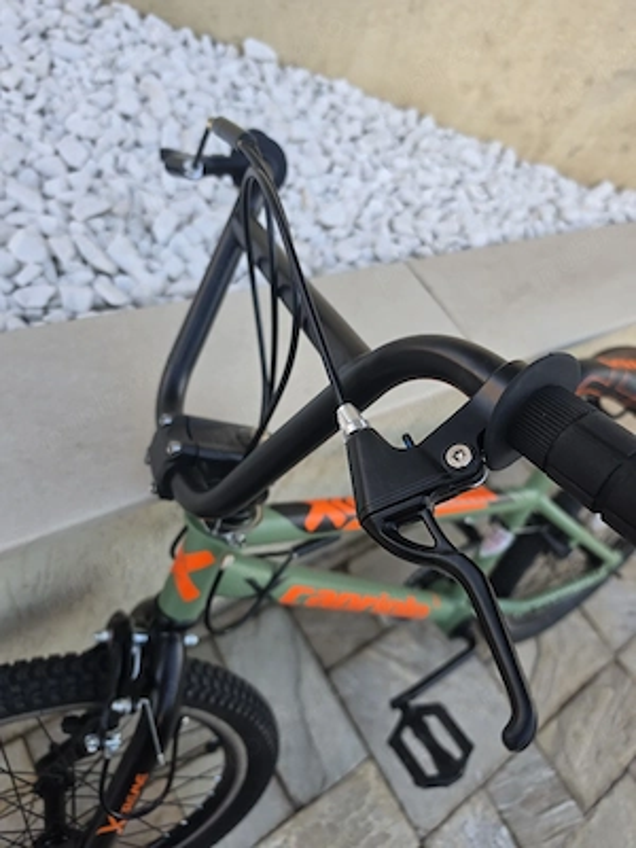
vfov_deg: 73.9
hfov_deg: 58.9
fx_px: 563
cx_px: 318
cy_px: 424
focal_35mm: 23
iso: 32
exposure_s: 1/182
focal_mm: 6.5
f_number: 1.4
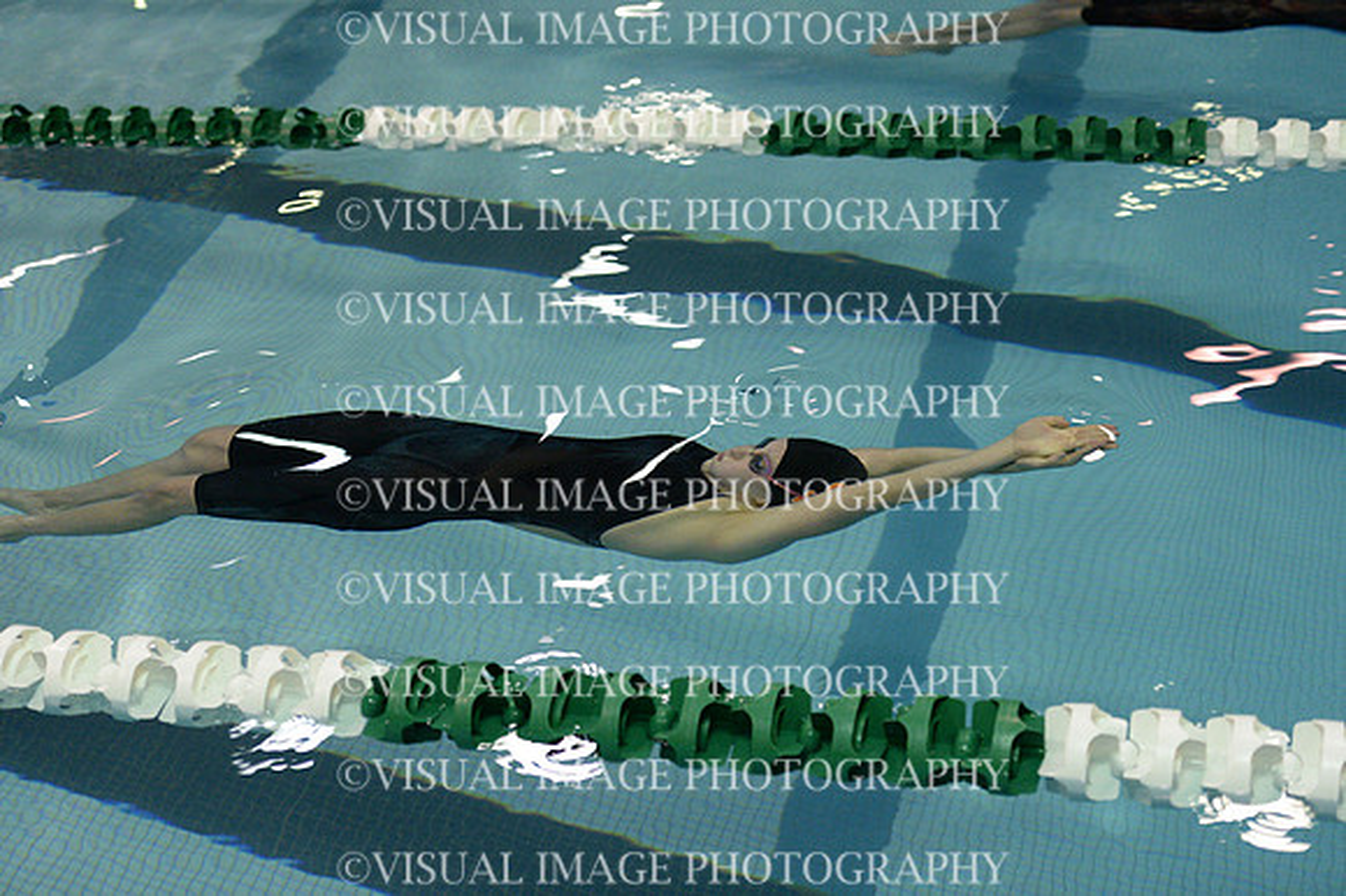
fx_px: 2616
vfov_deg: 19.4
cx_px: 673
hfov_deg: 28.9
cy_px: 448
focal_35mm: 70
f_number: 2.8
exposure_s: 1/800
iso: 6400
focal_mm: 70
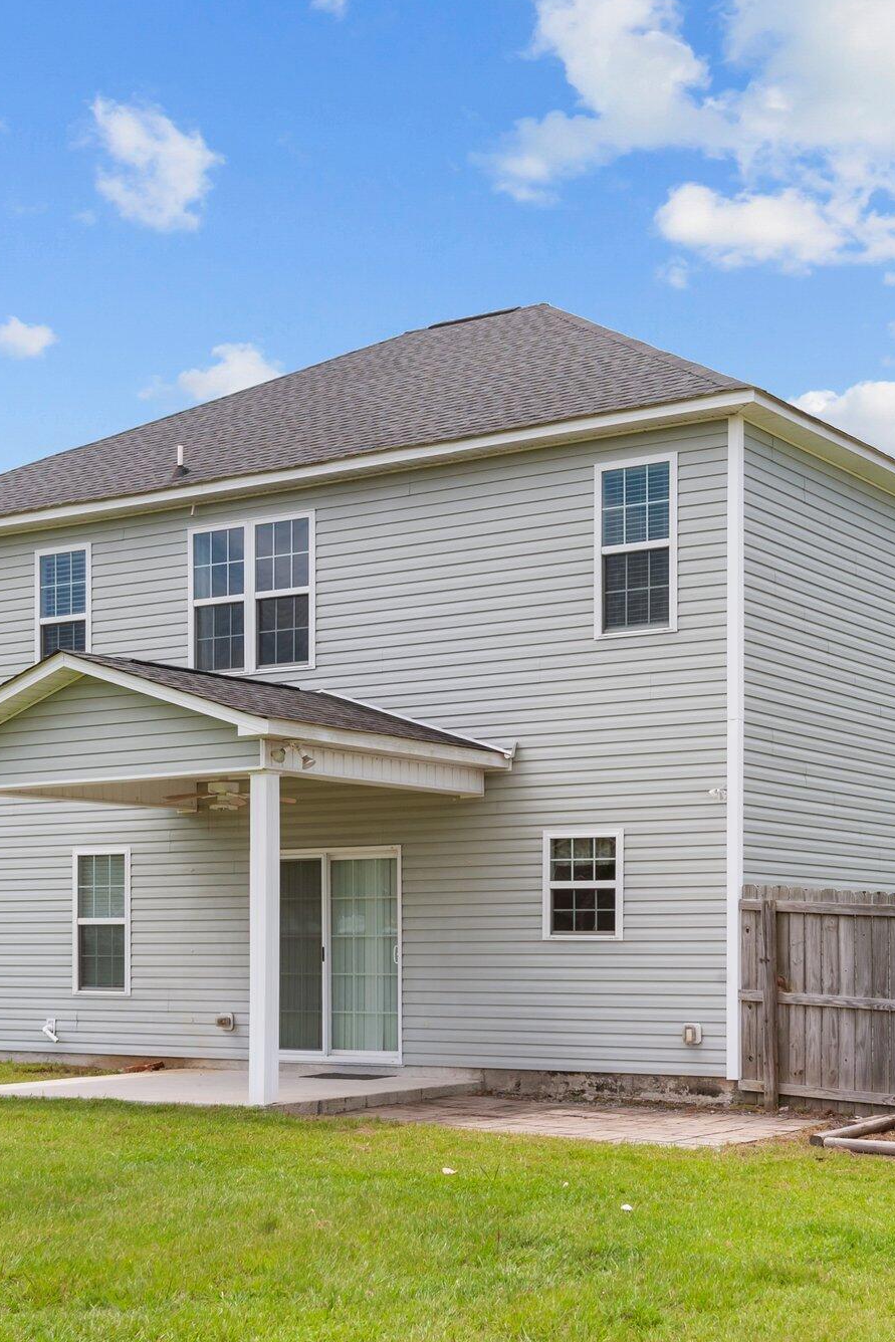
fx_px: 1827
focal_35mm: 49
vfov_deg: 40.3
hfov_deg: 27.5
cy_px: 676
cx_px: 520
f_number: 11
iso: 400
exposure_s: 1/500
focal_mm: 32
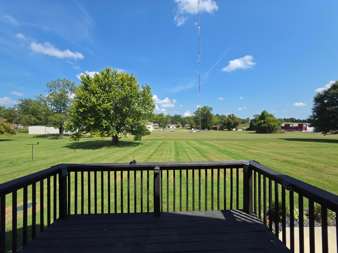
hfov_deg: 106.2
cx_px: 169
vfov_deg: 89.9
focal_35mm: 13
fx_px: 127
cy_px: 126
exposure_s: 1/1157
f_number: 1.9
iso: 25
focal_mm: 2.2
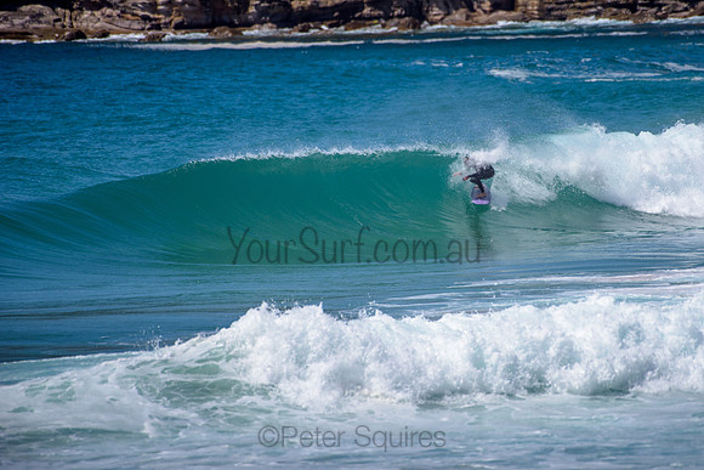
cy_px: 182
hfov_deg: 3.4
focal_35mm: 613
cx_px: 431
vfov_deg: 2.2
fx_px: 11986
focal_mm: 500
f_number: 5.6
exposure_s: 1/2000
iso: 90
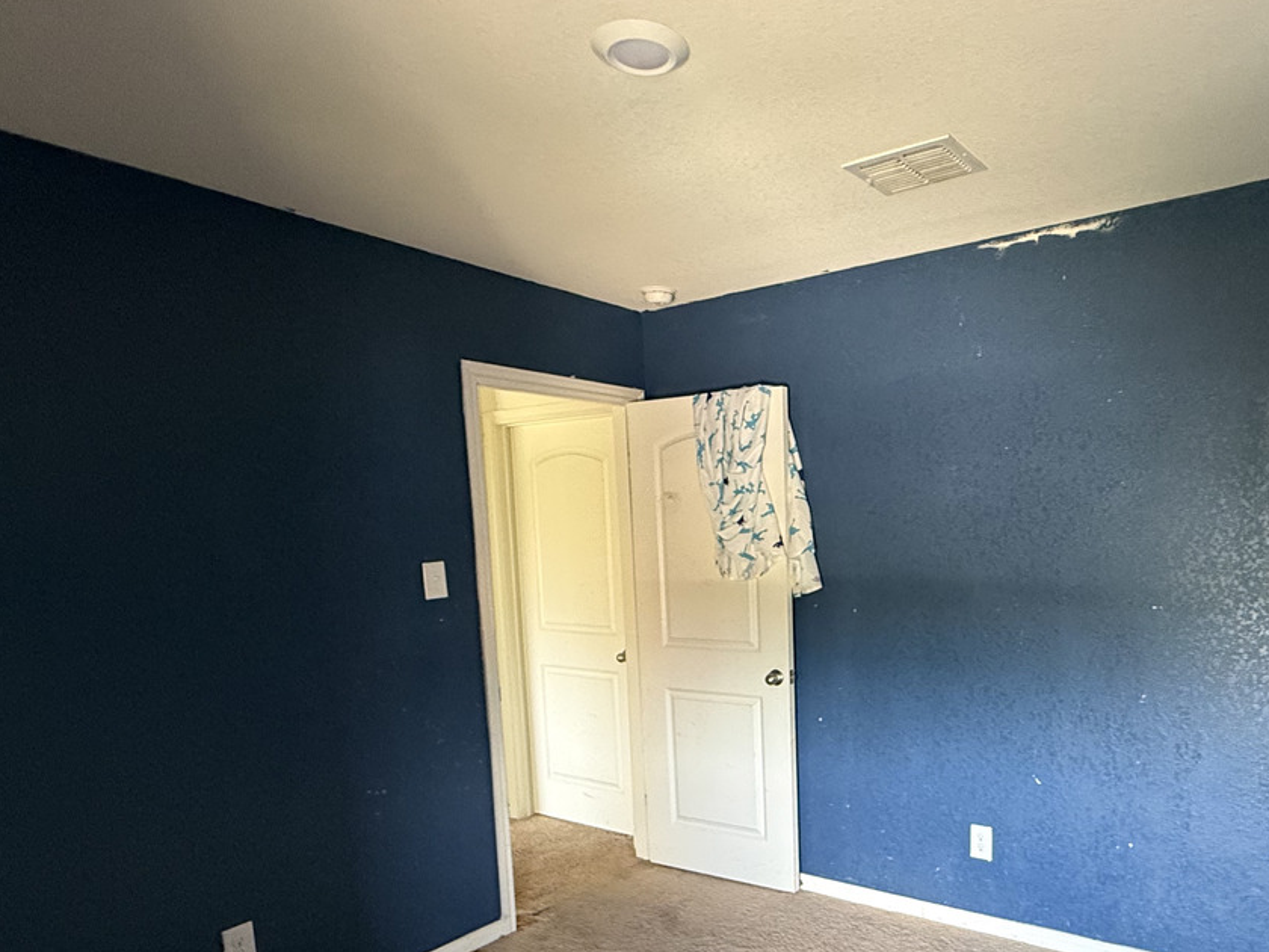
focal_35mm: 24
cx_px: 826
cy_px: 647
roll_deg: +1.9
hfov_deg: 69.9
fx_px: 880
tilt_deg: -7.9
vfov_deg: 55.4
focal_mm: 2.22
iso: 500
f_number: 2.2
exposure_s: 1/60
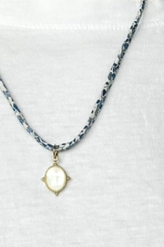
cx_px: 60
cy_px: 126
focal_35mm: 48
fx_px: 328
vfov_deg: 41.1
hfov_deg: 28.0
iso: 100
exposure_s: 1/60
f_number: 2.2
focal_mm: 2.71
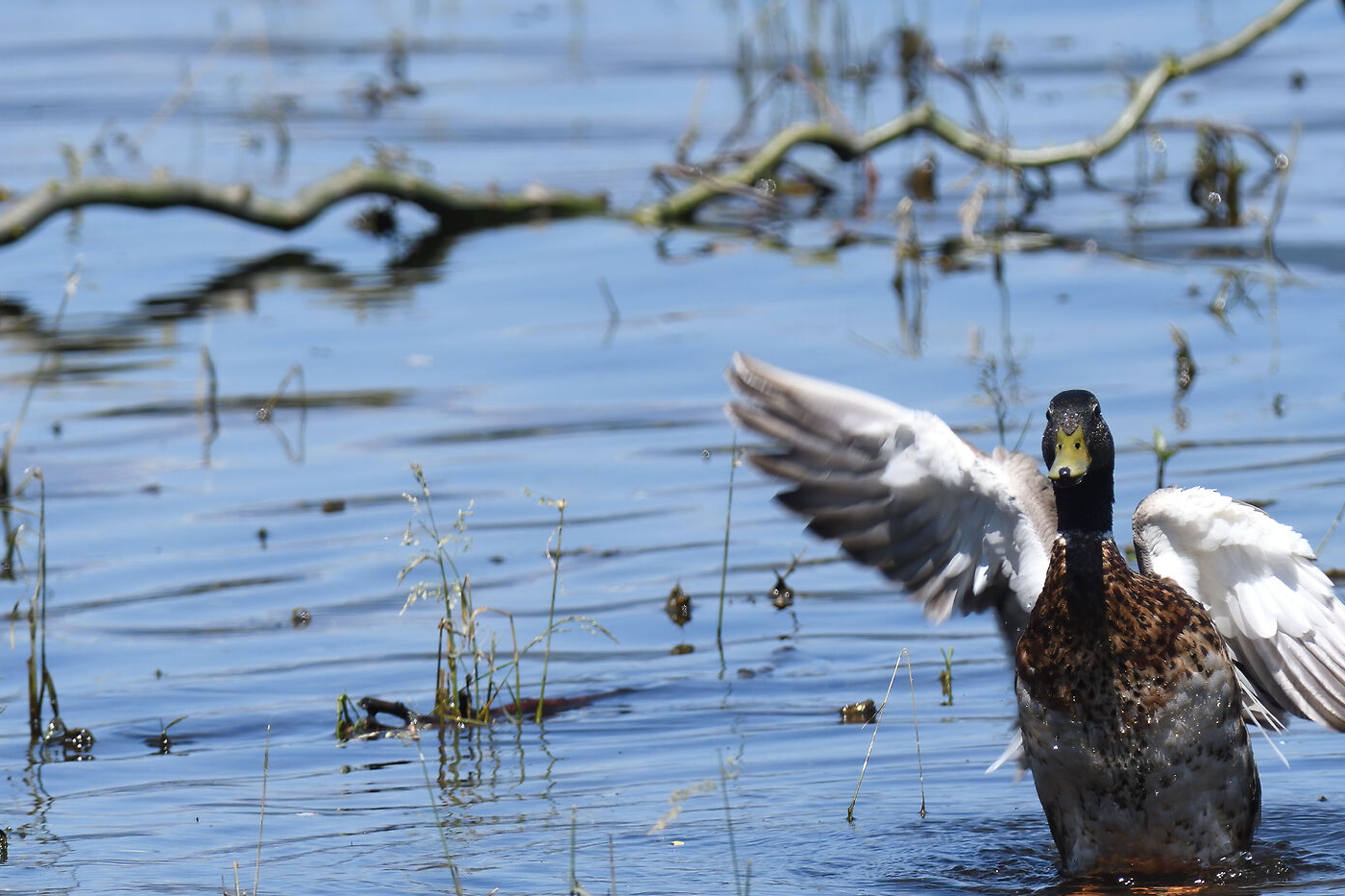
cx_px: 947
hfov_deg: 1.3
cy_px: 612
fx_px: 57637
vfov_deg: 0.9
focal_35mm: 1543
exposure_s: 1/800
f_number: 10
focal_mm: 600
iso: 320
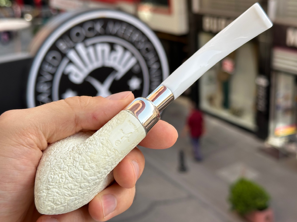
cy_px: 111
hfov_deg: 38.9
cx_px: 150
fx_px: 420
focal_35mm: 49
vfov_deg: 29.7
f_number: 1.78
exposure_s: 1/745
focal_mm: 6.86
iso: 64
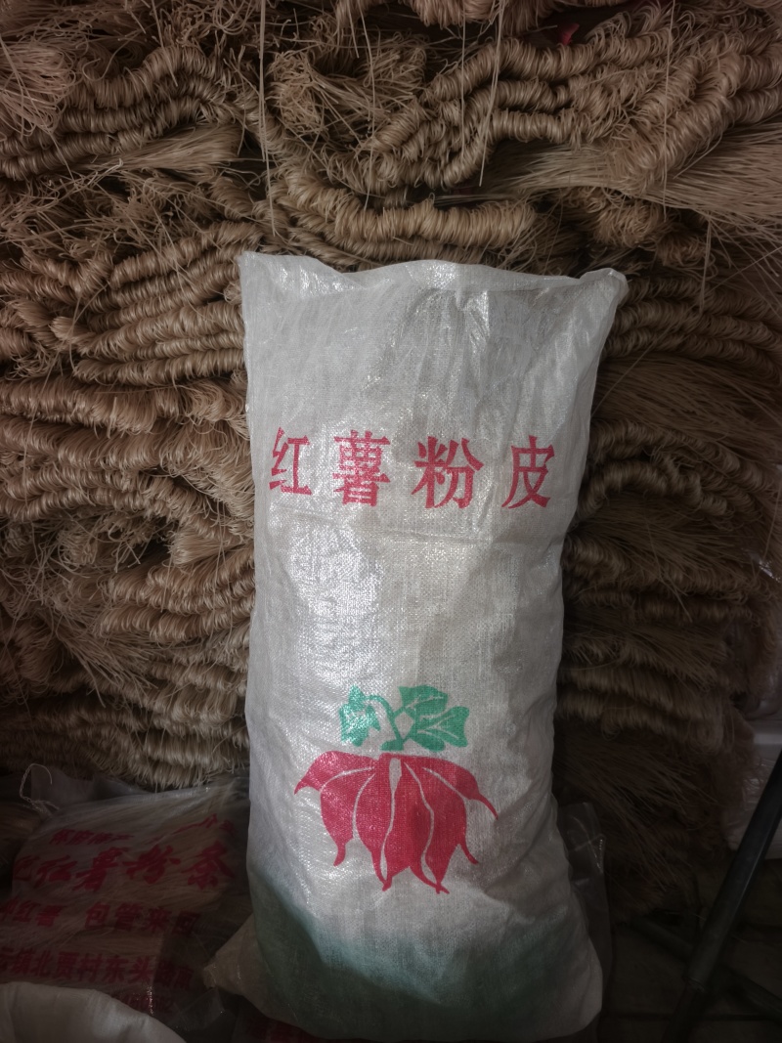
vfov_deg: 73.9
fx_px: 693
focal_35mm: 23
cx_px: 391
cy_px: 522
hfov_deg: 58.9
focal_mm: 5.6
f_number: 1.57
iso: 576
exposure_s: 1/50
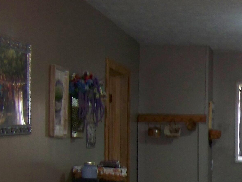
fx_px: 636
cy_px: 193
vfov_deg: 15.8
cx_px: 274
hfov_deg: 20.4
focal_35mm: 91
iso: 200
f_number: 2.8
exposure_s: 1/30
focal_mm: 5.85
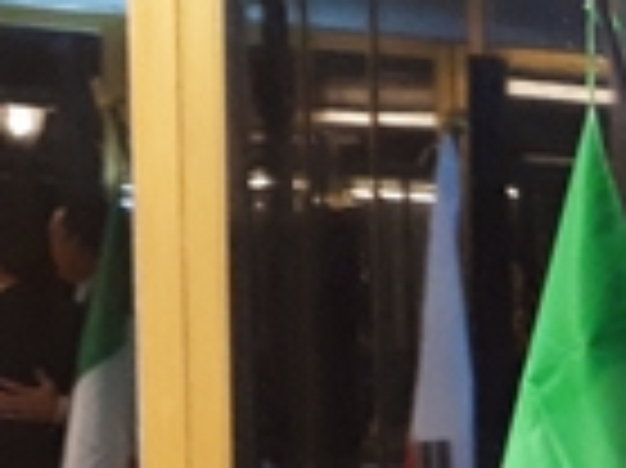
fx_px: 2457
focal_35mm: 136
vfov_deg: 10.6
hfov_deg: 12.7
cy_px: 628
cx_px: 1243
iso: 320
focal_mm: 3.6
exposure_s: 1/17
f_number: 1.9
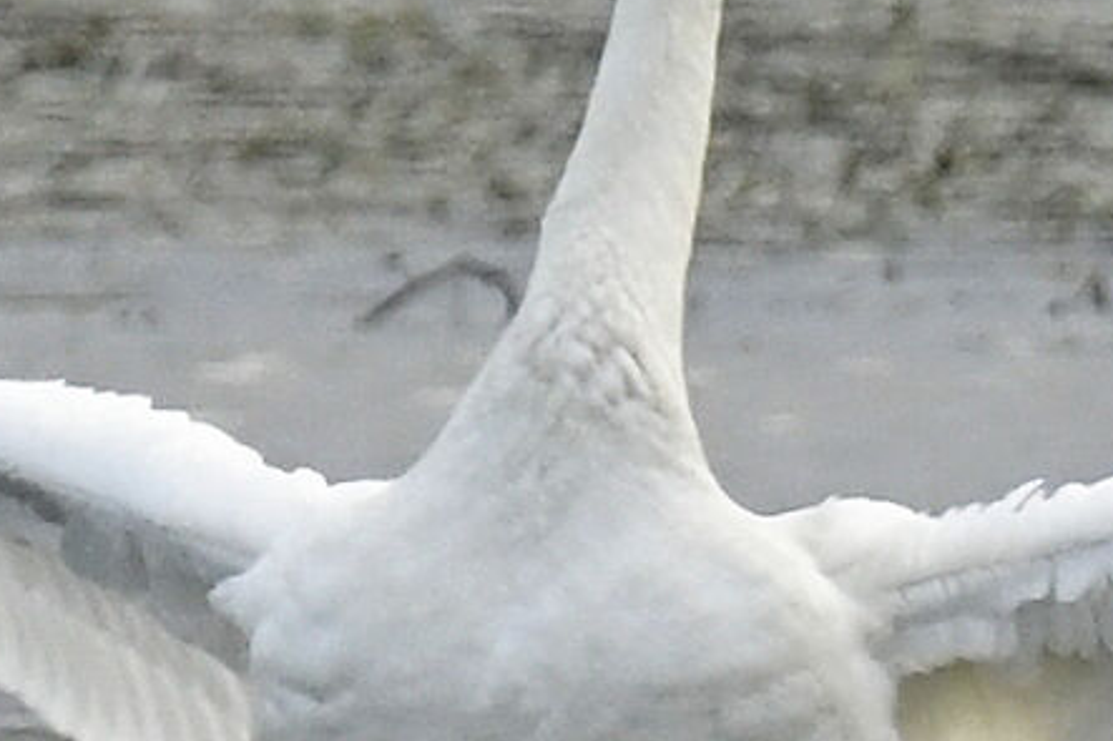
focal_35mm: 3253
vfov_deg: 0.4
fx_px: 100529
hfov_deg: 0.6
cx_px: 849
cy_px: 40
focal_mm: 600
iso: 640
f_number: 8
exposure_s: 1/800
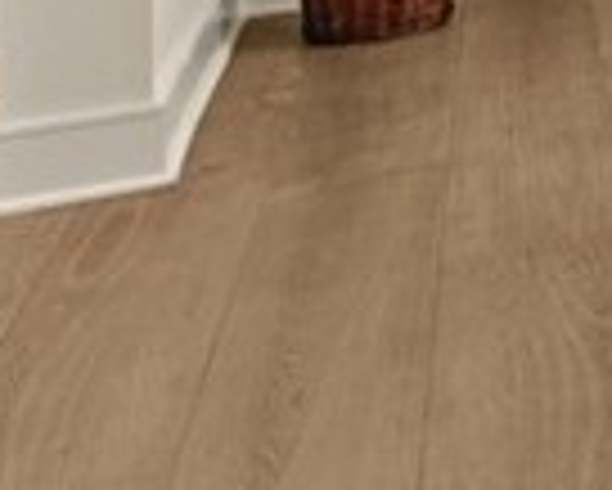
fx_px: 1794
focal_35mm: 99
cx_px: 1930
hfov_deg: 10.8
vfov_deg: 13.4
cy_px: -492
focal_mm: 14
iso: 320
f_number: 6.3
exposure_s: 1/30
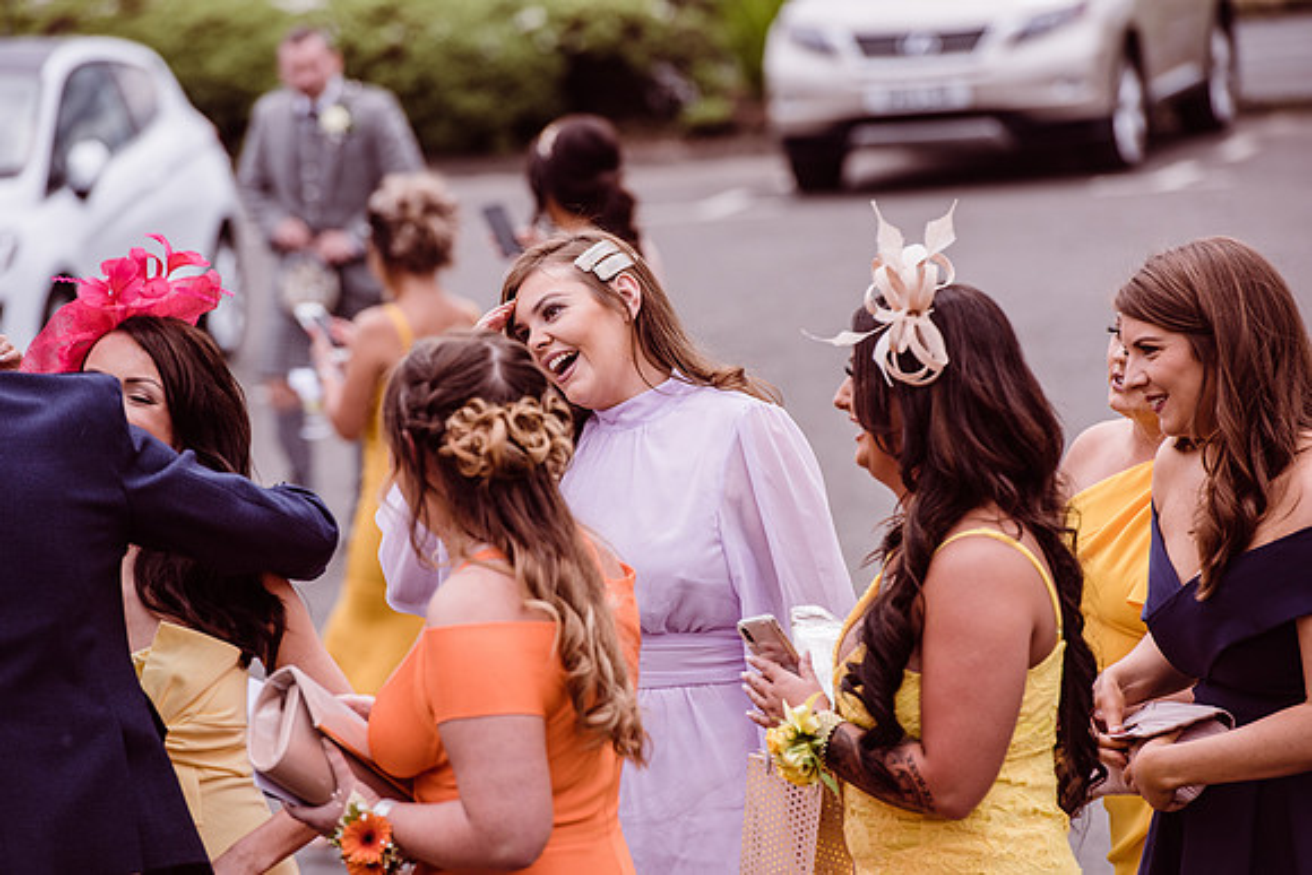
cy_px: 438
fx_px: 7290
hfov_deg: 10.3
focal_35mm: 200
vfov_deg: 6.9
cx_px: 656
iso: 200
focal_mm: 200
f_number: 4.5
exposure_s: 1/1250
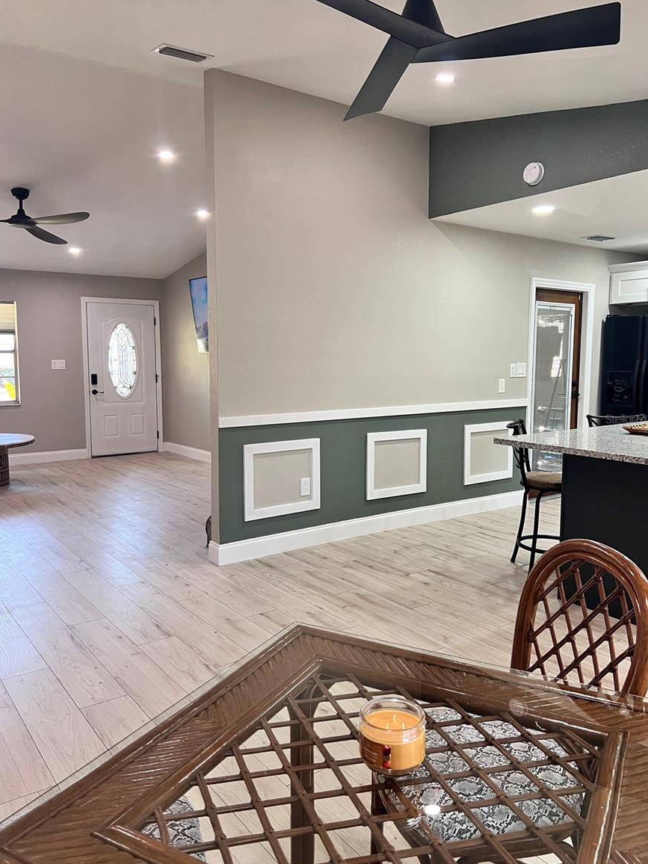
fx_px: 674
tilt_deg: -4.6
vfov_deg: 65.3
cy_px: 419
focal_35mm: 27
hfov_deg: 51.4
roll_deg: -0.5
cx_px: 322
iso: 80
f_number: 1.5
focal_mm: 5.7
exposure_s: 1/60
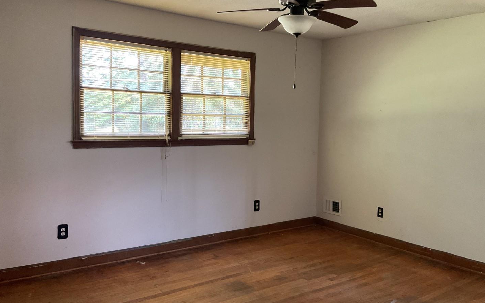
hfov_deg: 61.2
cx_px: 242
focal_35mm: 31
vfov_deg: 40.6
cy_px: 145
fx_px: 410
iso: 200
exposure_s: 1/60
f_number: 1.8
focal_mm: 3
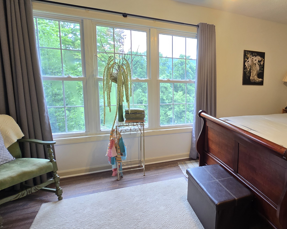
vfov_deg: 58.8
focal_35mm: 24
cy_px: 112
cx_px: 234
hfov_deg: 63.4
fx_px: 204
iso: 80
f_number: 2.2
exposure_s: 1/60
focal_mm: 2.2
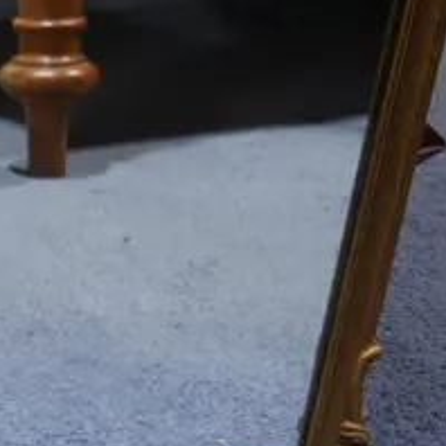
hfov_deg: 11.9
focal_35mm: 128
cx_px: -507
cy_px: 322
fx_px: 1866
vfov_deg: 13.6
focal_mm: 14
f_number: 3.5
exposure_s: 1/60
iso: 320
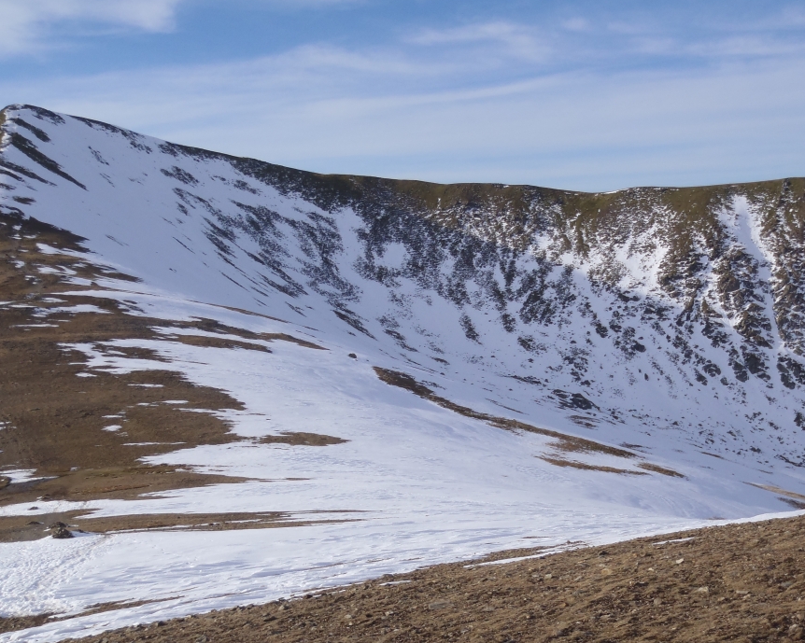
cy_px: 341
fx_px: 1215
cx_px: 454
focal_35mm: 51
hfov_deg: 36.6
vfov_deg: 29.7
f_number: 5
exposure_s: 1/500
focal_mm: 7.57
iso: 80
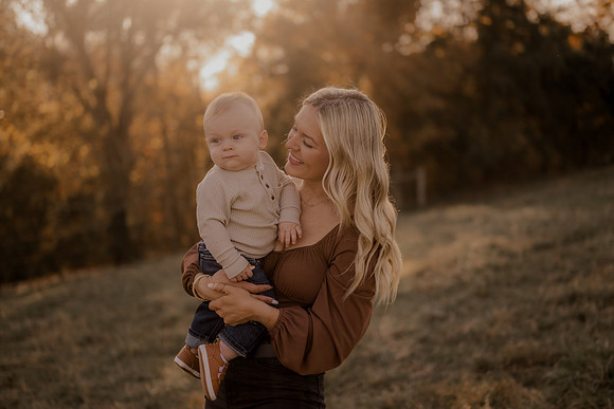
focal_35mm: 50
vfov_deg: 27.0
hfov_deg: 39.6
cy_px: 204
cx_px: 307
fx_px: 853
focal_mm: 50
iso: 250
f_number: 1.8
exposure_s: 1/1600
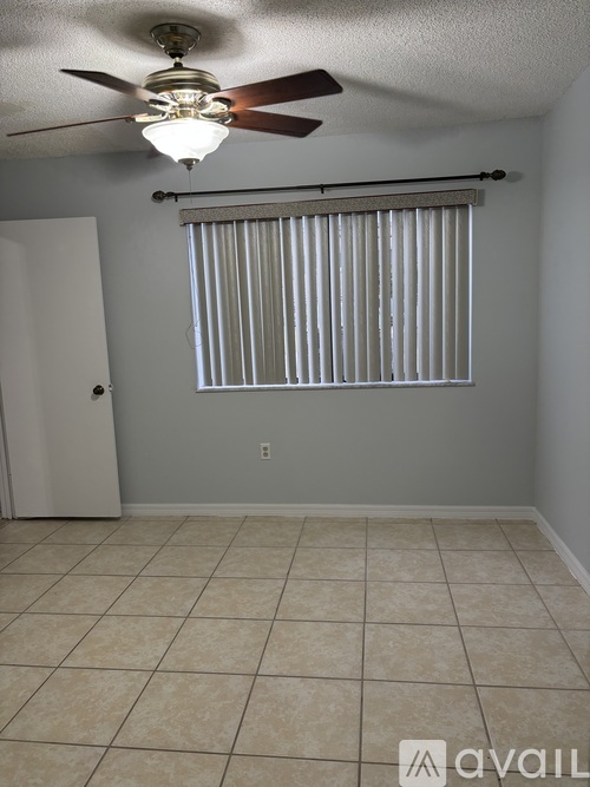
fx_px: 591
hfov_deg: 53.0
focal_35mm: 26
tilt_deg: -8.0
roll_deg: +1.8
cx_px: 295
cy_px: 394
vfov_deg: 67.3
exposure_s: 1/60
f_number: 1.6
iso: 125
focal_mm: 5.96
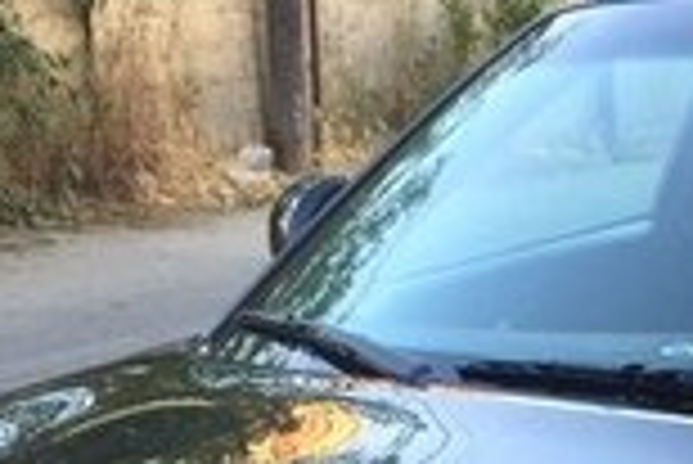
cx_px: 729
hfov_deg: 15.5
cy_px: 867
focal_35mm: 129
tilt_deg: -22.1
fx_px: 2486
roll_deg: +1.5
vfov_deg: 10.0
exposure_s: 1/50
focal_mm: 4.15
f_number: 2.2
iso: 25
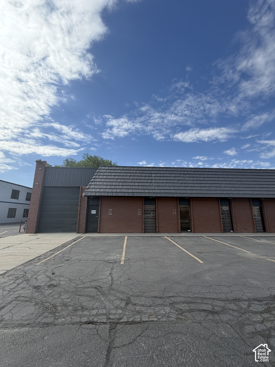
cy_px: 184
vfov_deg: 102.1
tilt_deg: +12.6
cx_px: 138
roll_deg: -0.6
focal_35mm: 14
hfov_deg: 85.7
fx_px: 148
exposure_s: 1/502
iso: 50
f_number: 2.2
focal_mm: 2.22
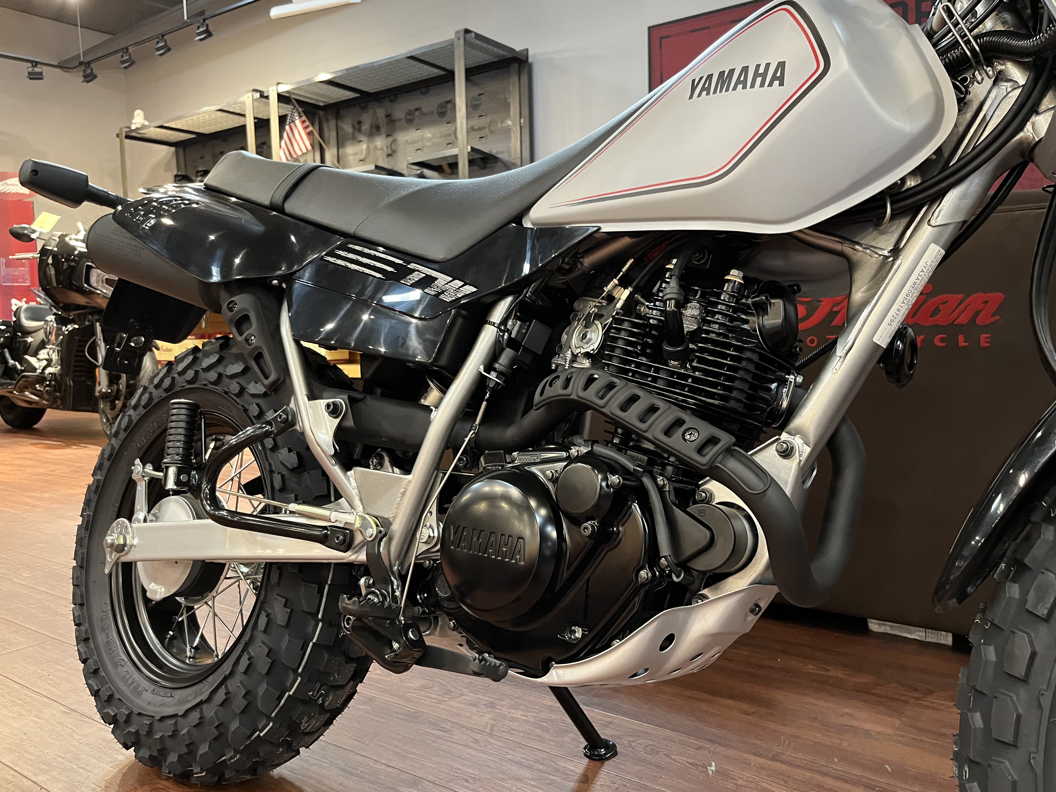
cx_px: 537
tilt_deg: -4.7
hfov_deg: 65.3
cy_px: 399
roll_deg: +0.2
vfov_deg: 51.4
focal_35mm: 27
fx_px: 824
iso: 500
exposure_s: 1/40
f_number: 1.6
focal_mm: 5.1
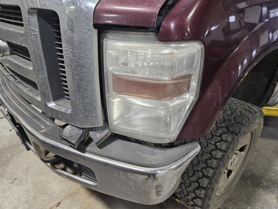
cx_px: 139
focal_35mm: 23
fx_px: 185
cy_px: 104
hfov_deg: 73.9
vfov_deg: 58.9
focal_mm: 5.4
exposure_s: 1/40
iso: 500
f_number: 1.8
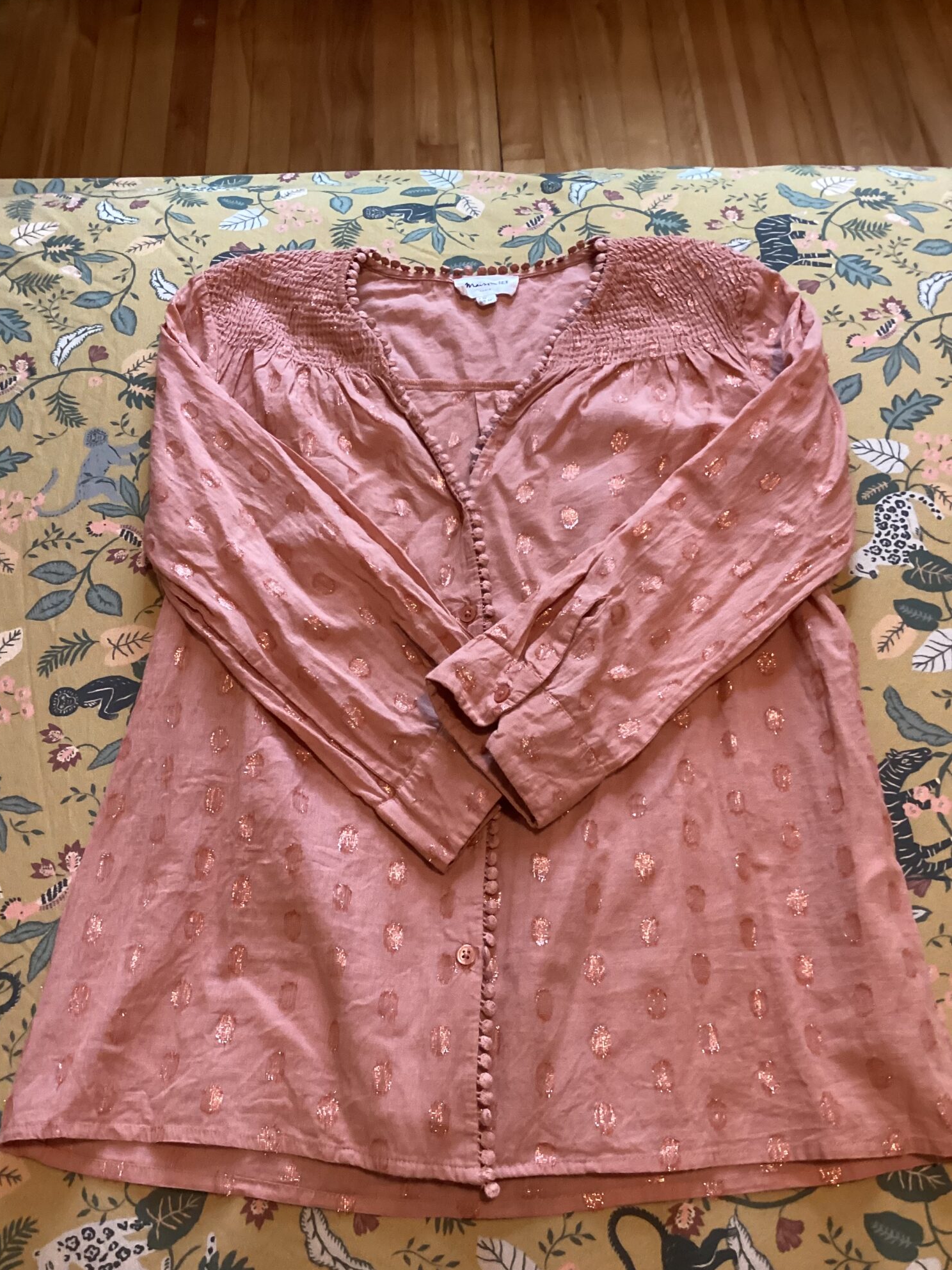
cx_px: 461
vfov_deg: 56.8
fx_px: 1173
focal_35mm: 32
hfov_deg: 44.2
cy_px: 619
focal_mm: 3.3
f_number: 2.4
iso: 250
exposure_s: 1/50
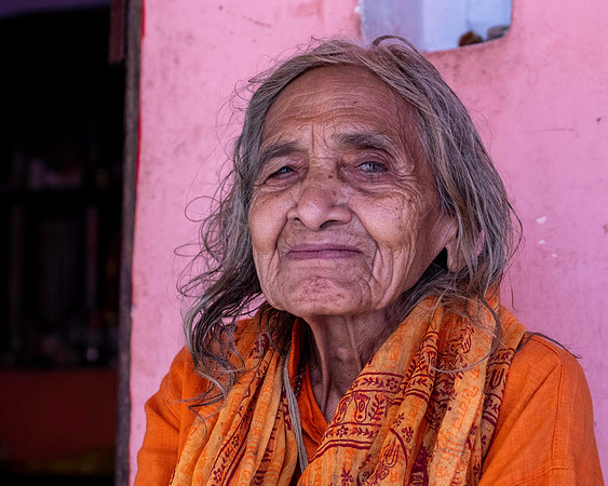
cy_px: 232
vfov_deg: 17.2
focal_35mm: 89
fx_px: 1609
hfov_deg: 21.4
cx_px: 296
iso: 1250
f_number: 4
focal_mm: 50.5
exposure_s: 1/80
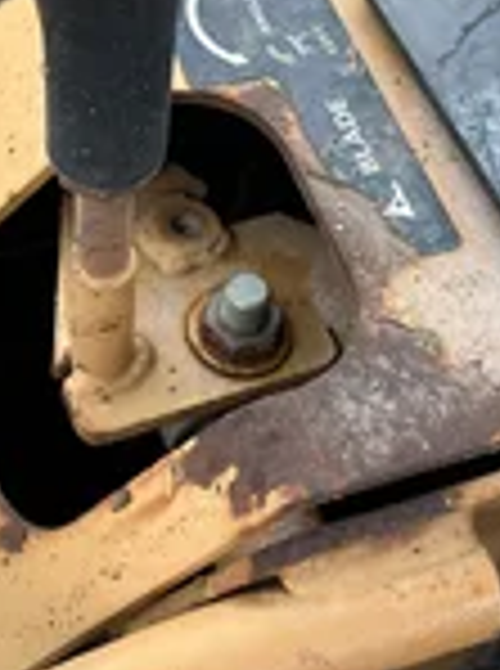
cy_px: 162
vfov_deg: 27.4
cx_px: 86
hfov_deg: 20.6
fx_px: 1354
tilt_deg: -54.0
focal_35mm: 70
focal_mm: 5.1
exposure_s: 1/122
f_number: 1.6
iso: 50
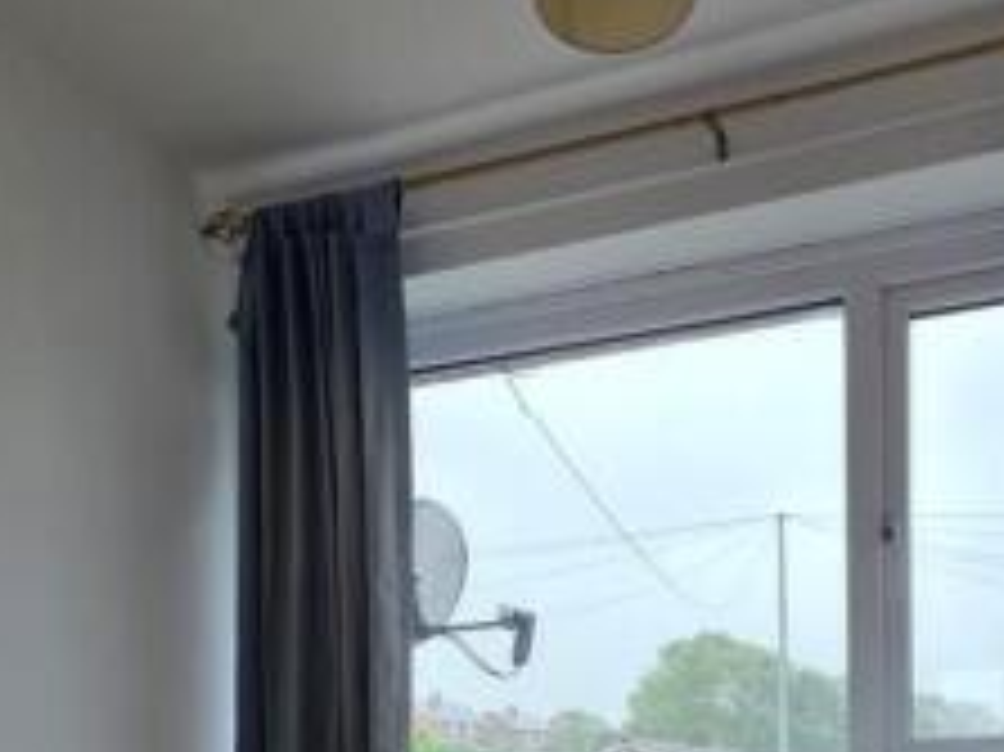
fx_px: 986
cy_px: 898
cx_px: 637
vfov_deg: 33.9
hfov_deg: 53.3
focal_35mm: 34
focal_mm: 2.2
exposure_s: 1/100
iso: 40
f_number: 1.9
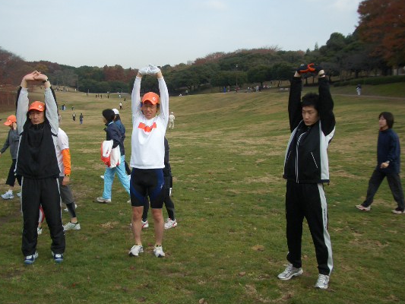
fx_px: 492
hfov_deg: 44.7
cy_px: 160
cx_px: 172
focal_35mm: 42
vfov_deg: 34.4
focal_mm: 5.8
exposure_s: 1/800
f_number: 2.6
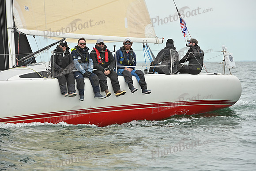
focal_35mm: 180
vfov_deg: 7.6
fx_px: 1280
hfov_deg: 11.4
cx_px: 128
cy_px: 86
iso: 320
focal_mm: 180
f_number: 8
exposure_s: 1/1000
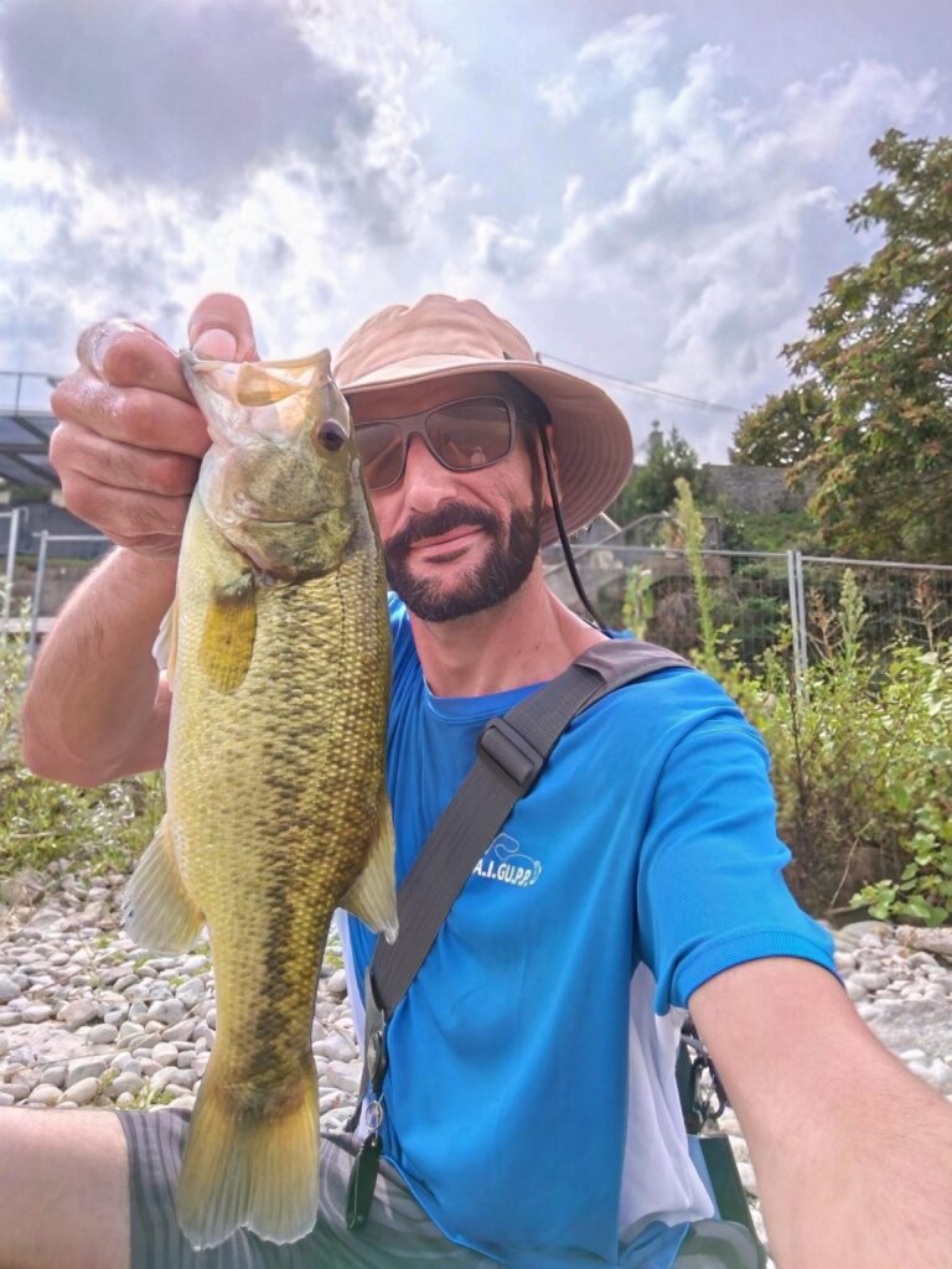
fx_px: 880
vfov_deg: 71.6
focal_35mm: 24
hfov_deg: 56.8
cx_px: 476
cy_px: 634
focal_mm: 3.25
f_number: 2.45
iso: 100
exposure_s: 1/528
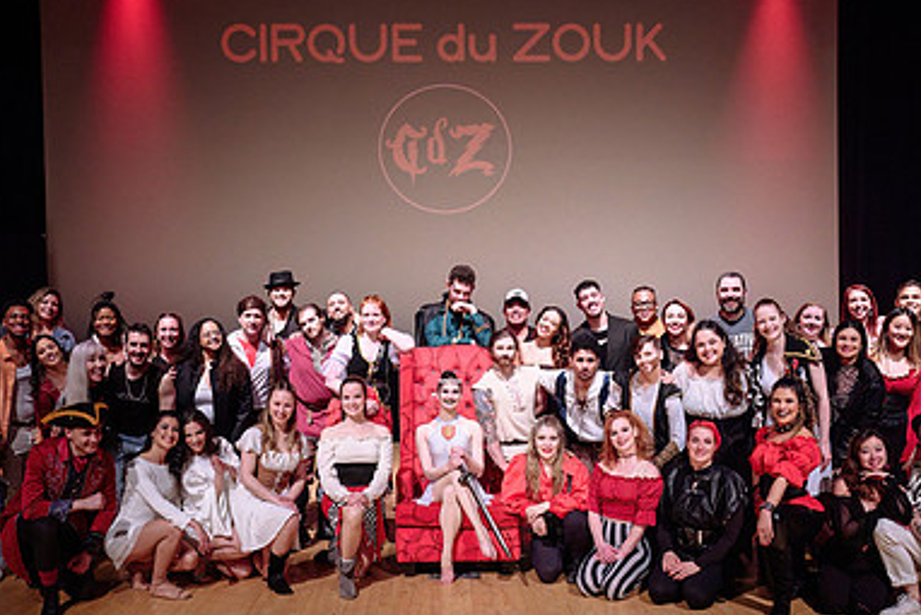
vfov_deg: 33.3
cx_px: 470
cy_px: 385
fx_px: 1024
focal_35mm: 40
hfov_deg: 48.4
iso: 2000
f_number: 4.5
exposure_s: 1/125
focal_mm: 24
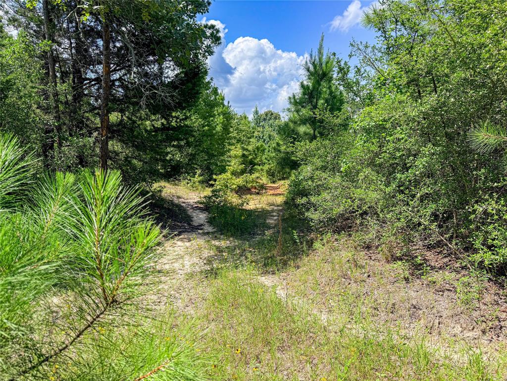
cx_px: 254
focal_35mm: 24
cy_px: 190
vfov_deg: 56.8
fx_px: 352
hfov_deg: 71.6
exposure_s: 1/3400
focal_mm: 6.76
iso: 100
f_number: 1.8
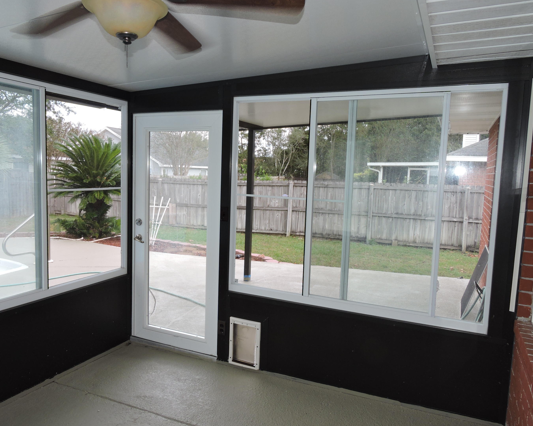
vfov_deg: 54.9
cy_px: 210
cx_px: 255
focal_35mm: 26
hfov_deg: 66.0
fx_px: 410
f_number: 3.3
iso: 100
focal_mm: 4.3
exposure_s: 1/100
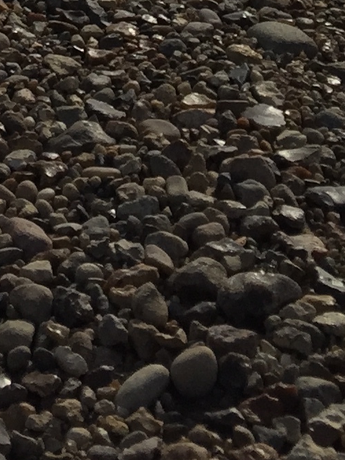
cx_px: -114
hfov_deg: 10.3
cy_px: -652
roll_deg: +1.3
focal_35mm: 141
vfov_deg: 11.5
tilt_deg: -5.5
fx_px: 1874
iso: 32
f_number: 2.2
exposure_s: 1/6623
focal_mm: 4.15
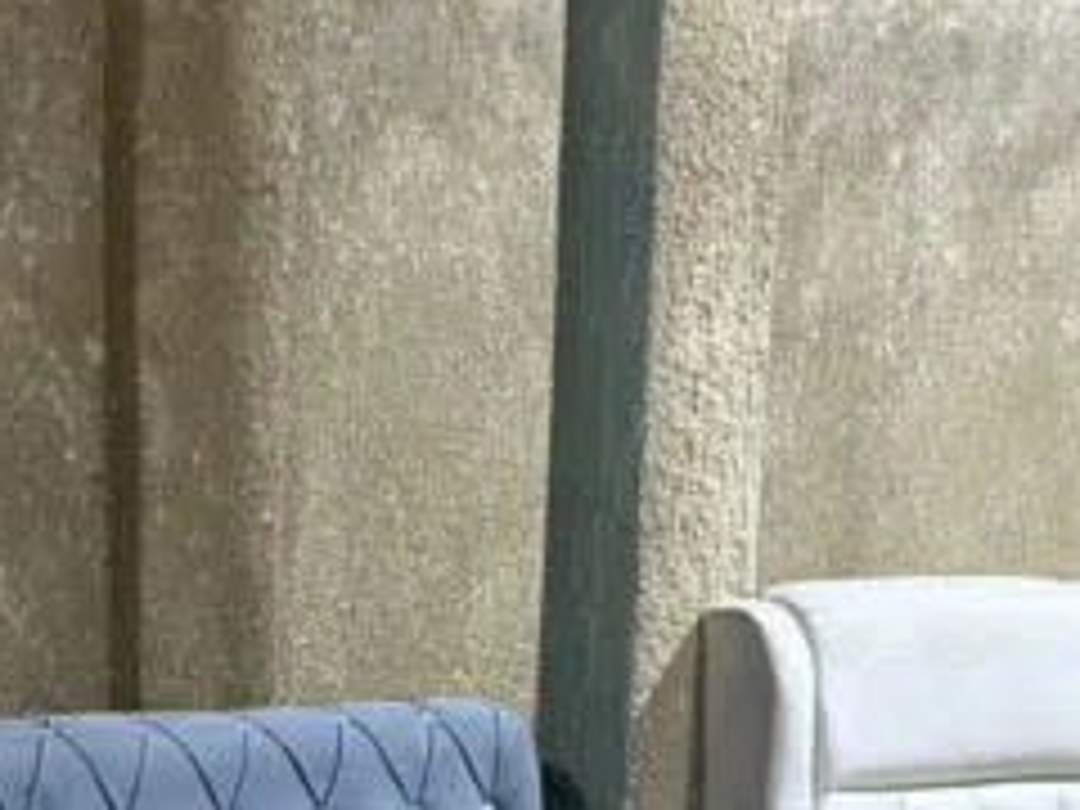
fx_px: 1997
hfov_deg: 29.8
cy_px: 819
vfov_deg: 22.0
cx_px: 266
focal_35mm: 64
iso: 640
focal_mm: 6.76
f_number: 1.78
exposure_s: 1/60
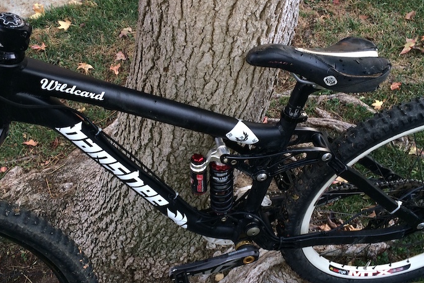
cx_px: 214
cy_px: 130
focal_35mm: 45
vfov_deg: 29.9
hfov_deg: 43.6
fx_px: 530
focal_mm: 4.15
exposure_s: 1/30
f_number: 2.2
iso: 40
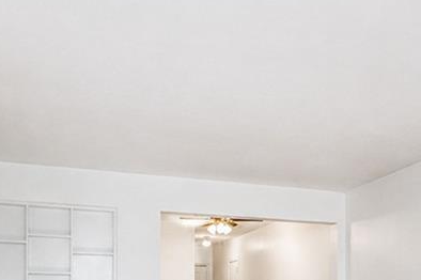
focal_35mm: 39
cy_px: 318
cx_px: 301
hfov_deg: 48.2
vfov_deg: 30.1
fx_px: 456
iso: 1250
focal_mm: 10
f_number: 6.4
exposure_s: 1/100
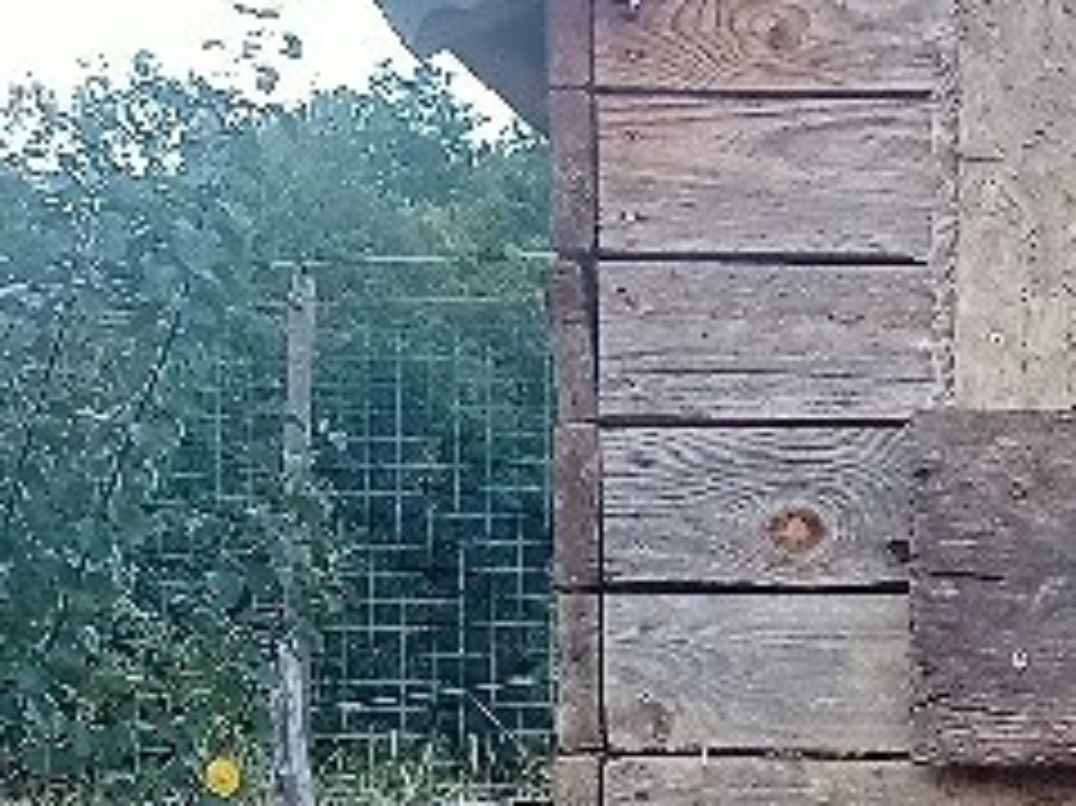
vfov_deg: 12.3
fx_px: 3635
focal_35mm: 117
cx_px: 1567
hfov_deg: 15.6
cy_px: 1018
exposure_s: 1/33.3
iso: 208
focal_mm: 3.46
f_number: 2.2
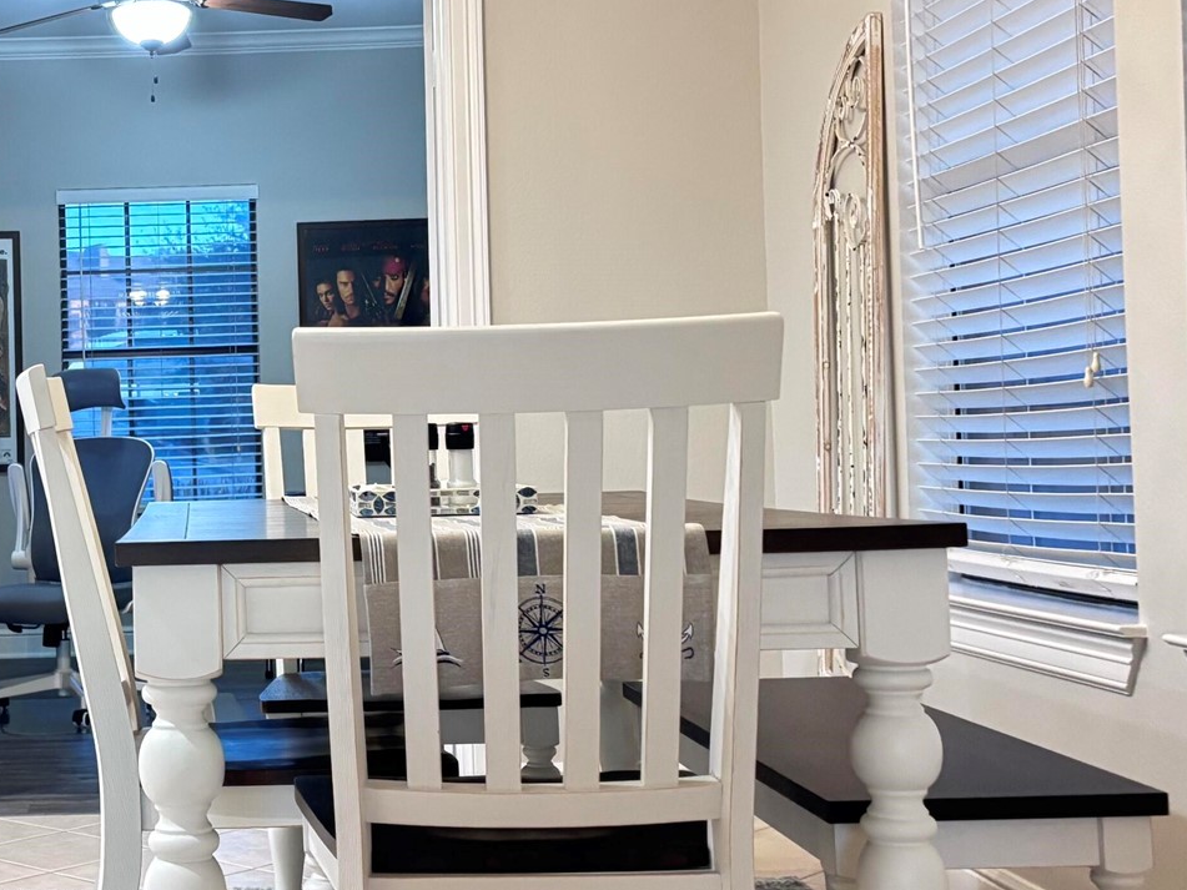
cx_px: 181
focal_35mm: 56
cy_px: 379
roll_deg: +1.7
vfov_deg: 26.1
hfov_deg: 33.0
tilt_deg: +2.1
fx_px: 1920
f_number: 1.6
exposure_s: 1/42
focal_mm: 5.96
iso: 400
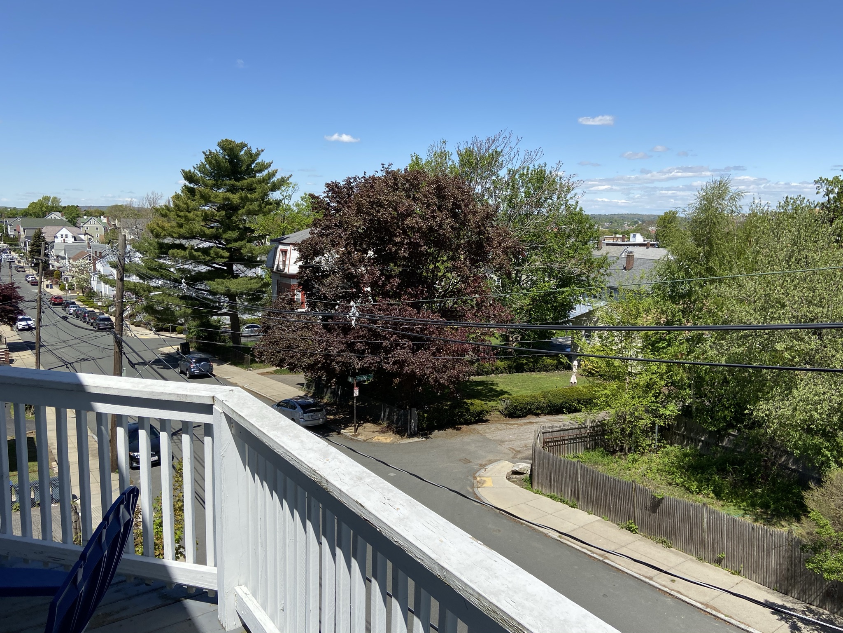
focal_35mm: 26
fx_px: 633
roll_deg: -0.3
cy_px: 316
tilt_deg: -10.0
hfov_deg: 67.3
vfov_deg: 53.1
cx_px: 422
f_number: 1.8
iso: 32
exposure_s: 1/3497
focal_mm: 4.25
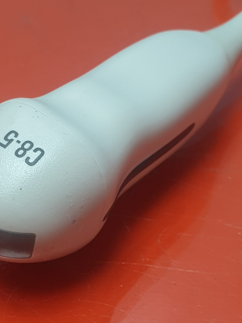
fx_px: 354
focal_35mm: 38
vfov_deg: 48.2
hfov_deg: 37.2
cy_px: 212
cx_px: 77
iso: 64
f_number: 2.4
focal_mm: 4.3
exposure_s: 1/50
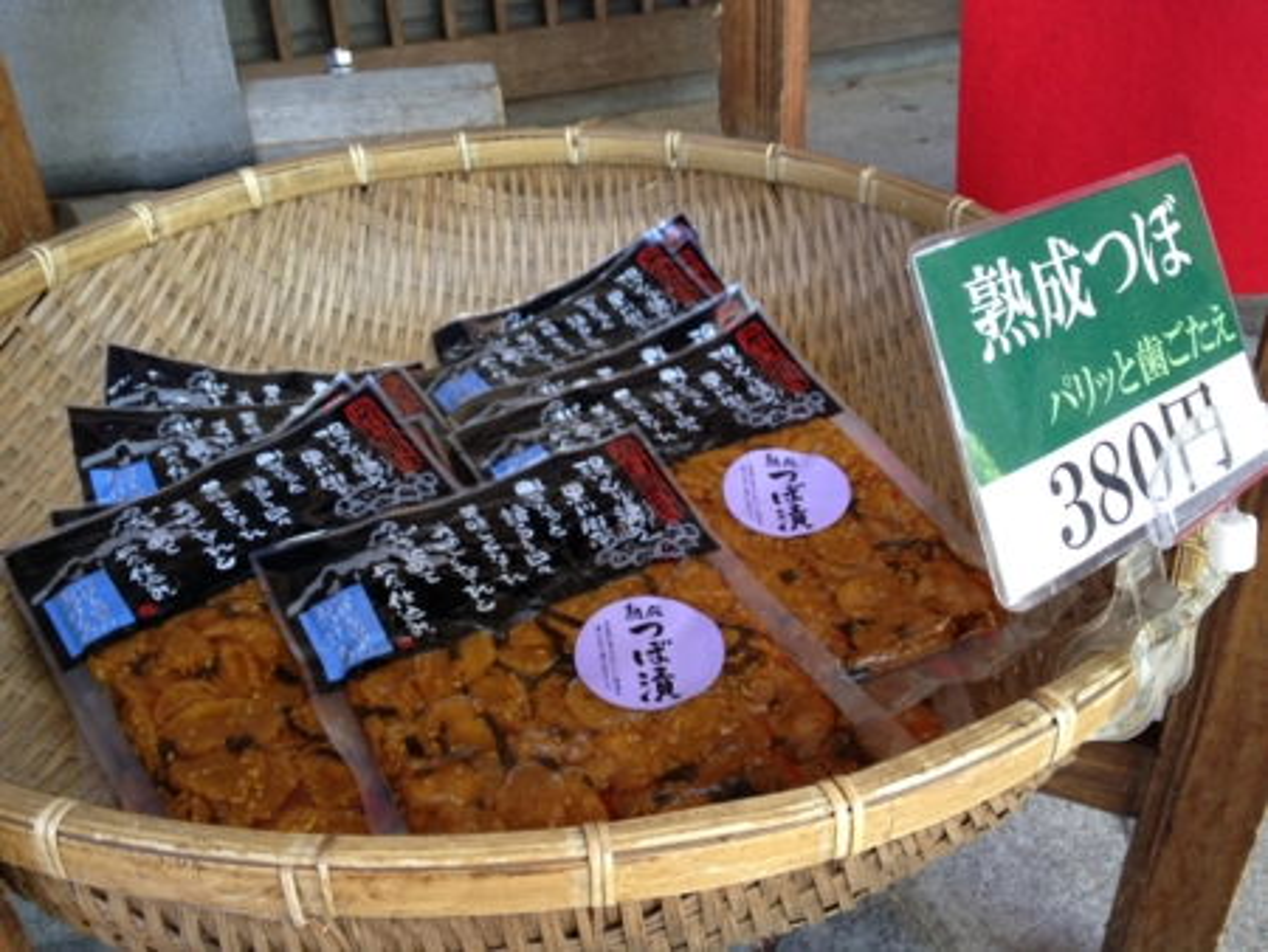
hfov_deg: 52.6
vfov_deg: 40.7
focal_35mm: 35
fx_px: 1283
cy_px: 476
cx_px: 634
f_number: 2.4
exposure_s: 1/40
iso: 64
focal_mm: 4.28
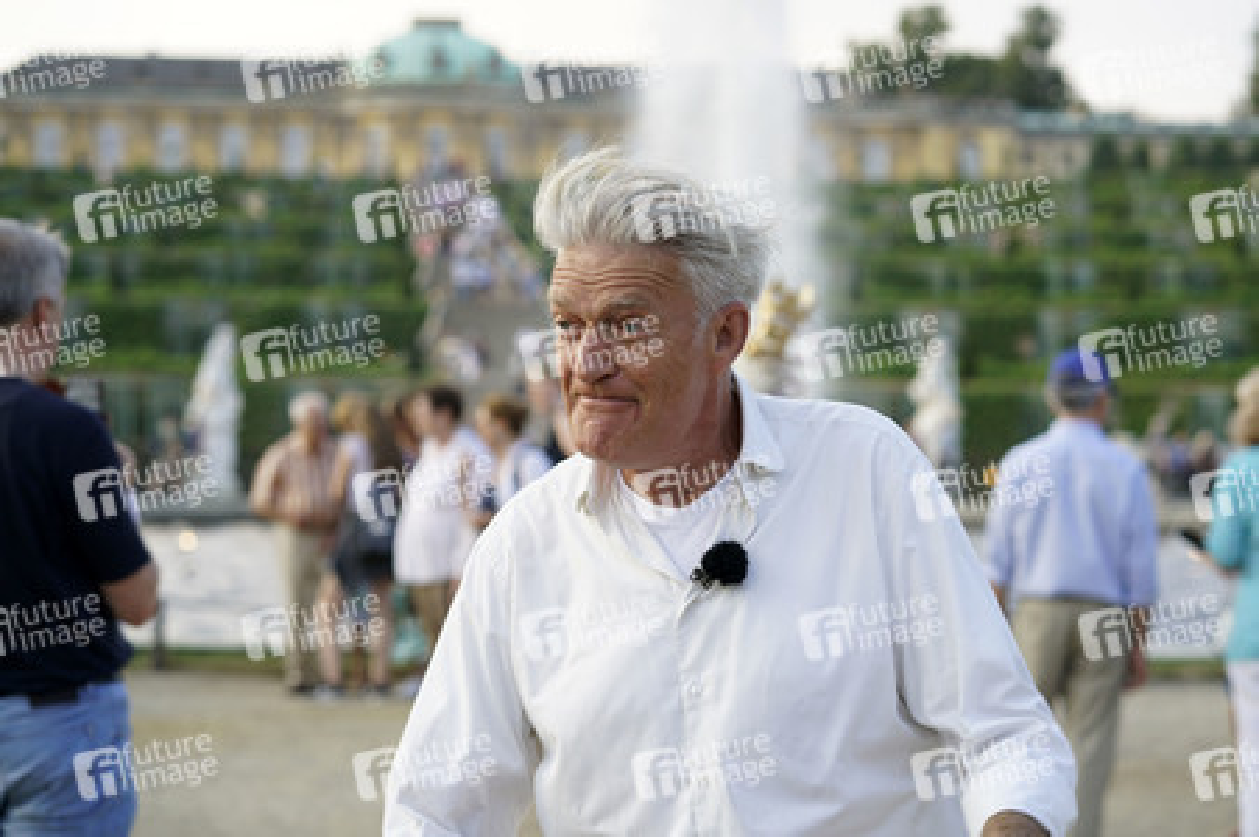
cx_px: 630
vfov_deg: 16.0
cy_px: 418
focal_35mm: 85
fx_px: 2970
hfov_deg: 23.9
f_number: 4.5
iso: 100
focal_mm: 85
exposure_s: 1/125
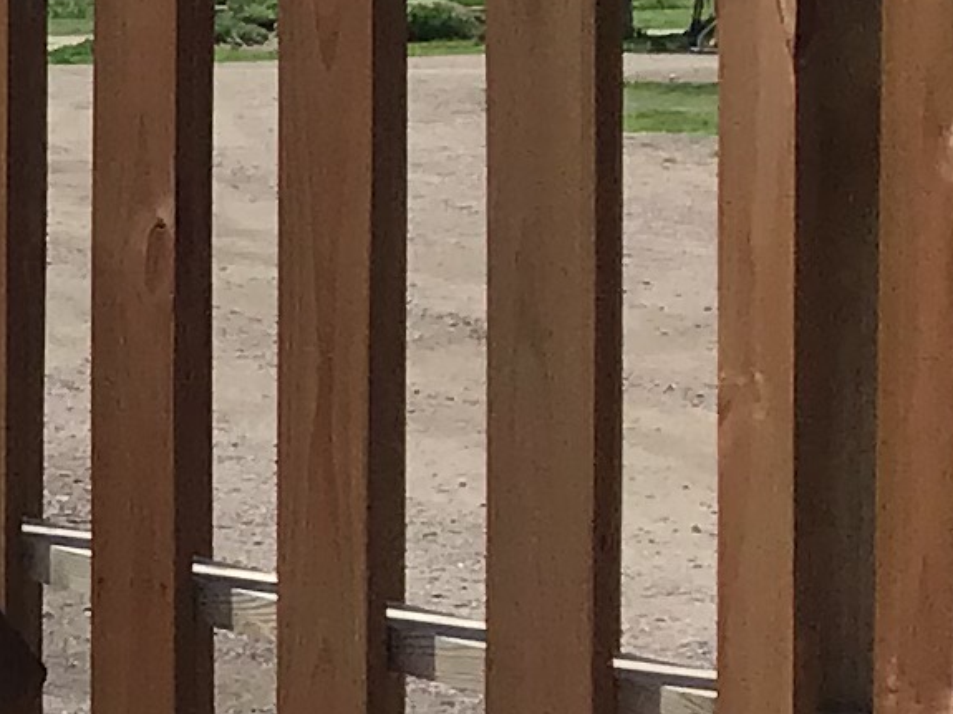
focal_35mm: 176
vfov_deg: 8.4
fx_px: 4844
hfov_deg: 9.4
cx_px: -1700
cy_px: 230
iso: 25
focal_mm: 3.3
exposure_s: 1/2146
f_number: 2.4
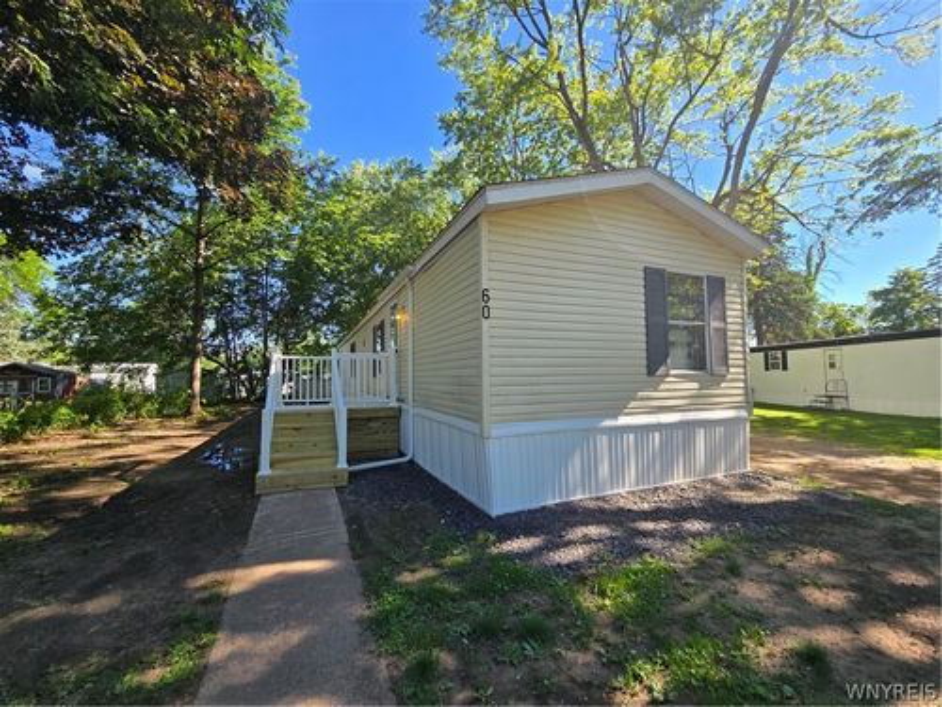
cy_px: 354
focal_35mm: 13
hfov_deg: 106.2
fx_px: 354
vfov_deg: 89.9
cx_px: 471
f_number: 2.2
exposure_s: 1/662
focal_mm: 2.2
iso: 50
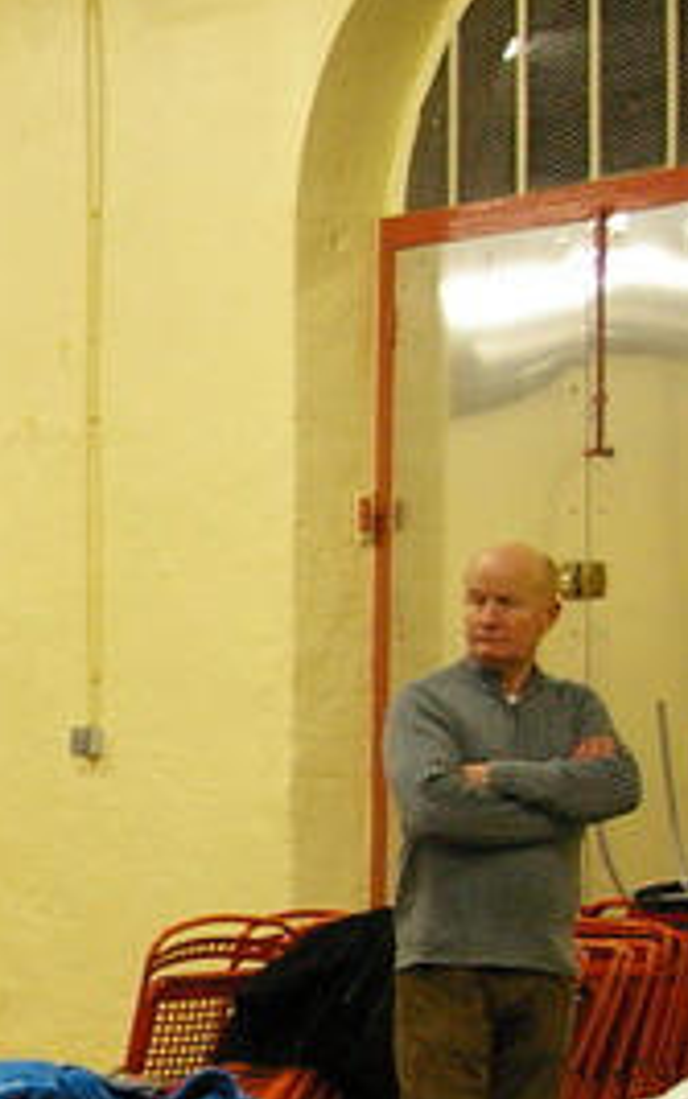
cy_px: 706
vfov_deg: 16.3
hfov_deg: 9.3
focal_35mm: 128
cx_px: -910
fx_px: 3838
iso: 1600
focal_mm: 26
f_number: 4.5
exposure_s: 1/60
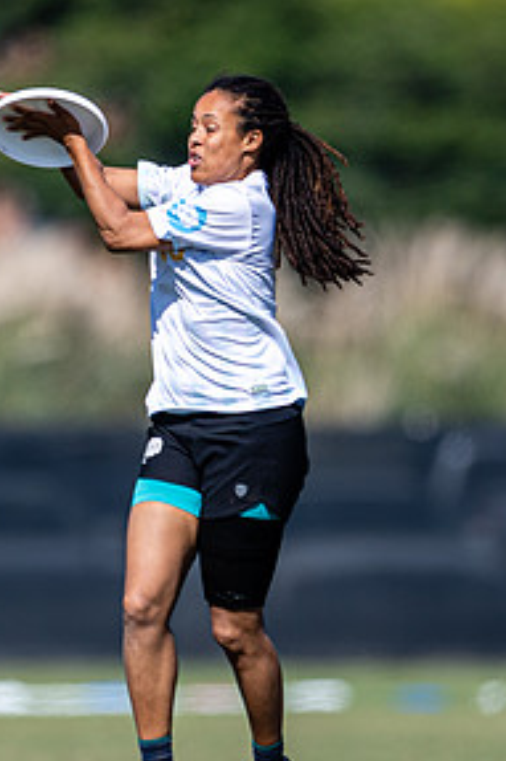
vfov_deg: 2.2
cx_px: 286
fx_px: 19862
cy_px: 509
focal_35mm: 941
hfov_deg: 1.5
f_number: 2.8
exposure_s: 1/3200
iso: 100
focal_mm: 400
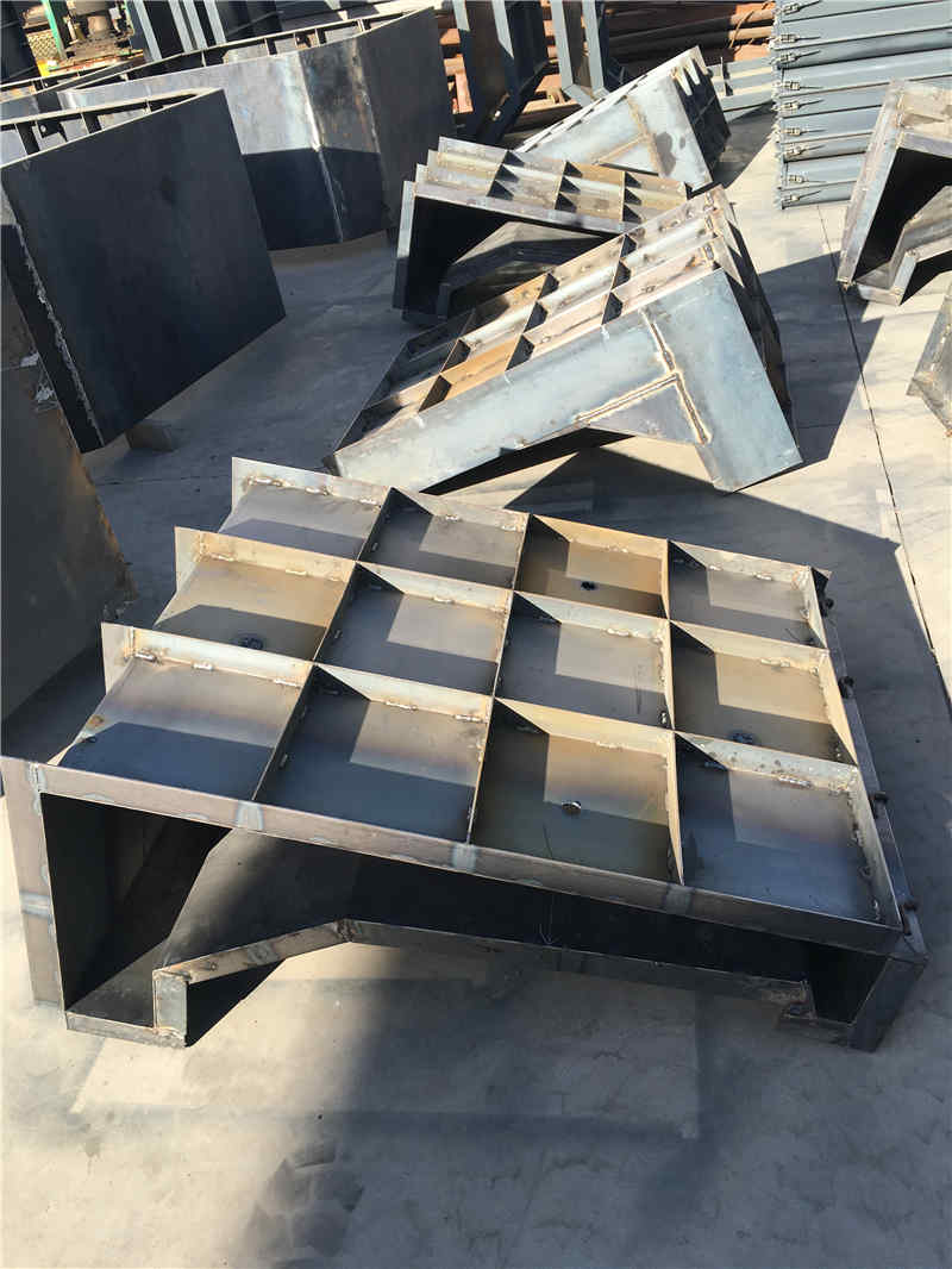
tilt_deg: -32.9
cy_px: 634
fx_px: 1063
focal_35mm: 29
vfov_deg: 61.6
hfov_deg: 48.2
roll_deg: +11.4
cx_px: 476
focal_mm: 4.15
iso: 25
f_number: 2.2
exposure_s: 1/605
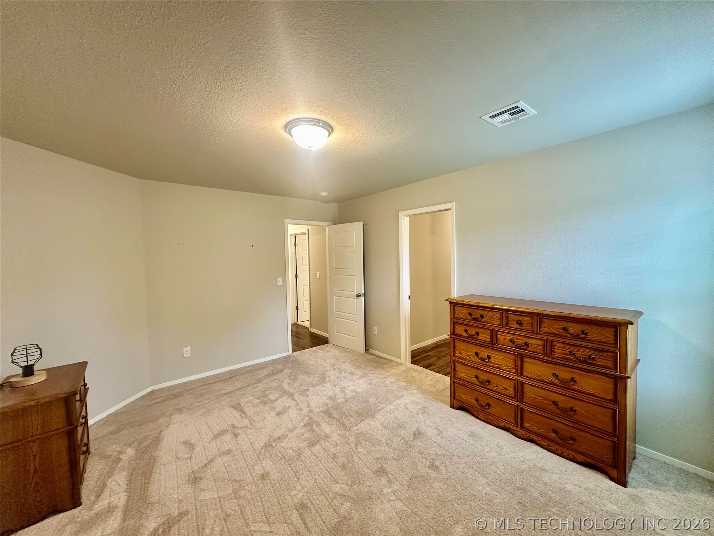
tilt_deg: -1.0
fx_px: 289
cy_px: 268
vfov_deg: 85.7
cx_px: 357
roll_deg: +1.1
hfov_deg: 102.1
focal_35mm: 14
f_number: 2.2
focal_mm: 2.22
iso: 160
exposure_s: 1/60
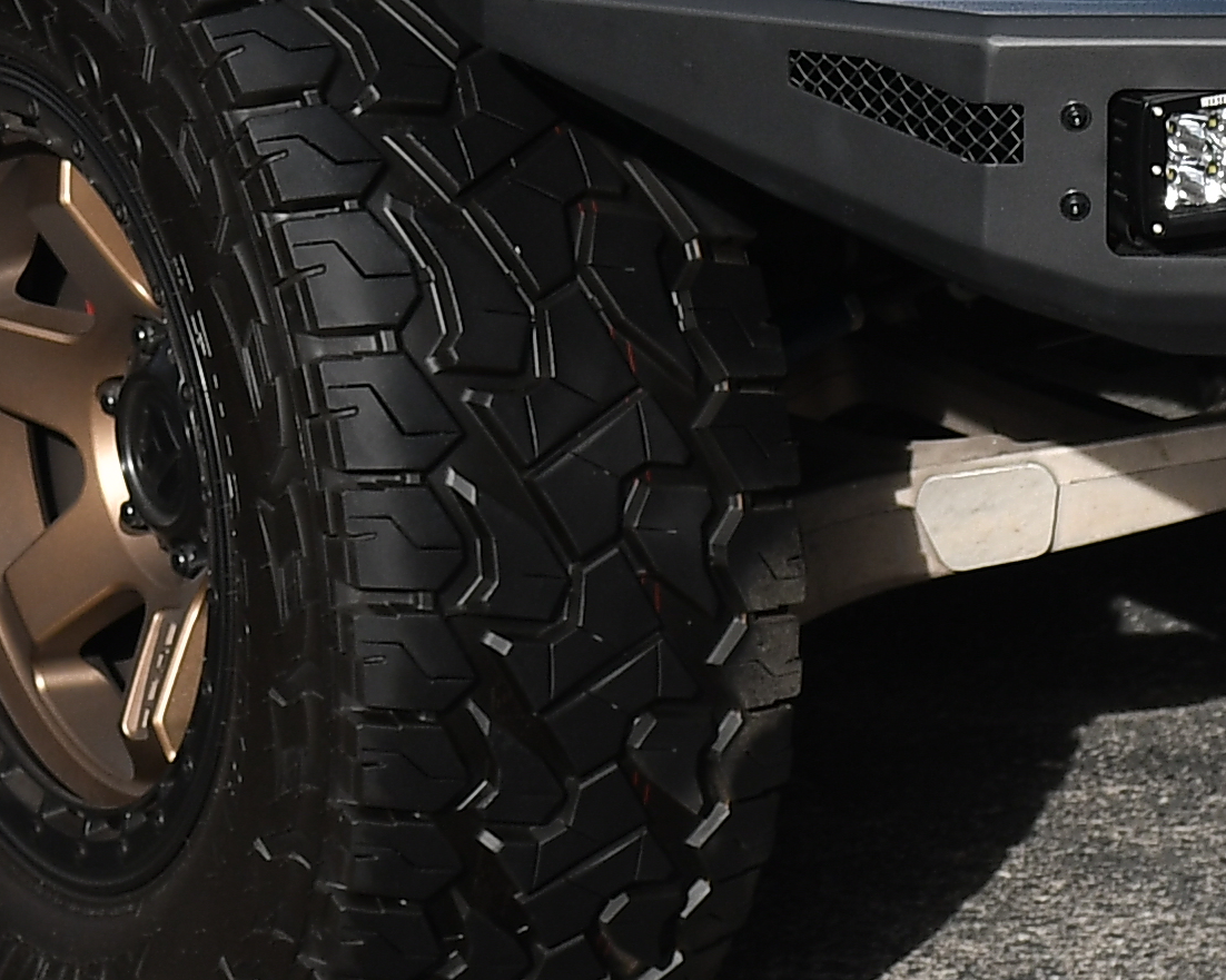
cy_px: -521
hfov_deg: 10.4
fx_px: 6711
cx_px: 1047
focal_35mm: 185
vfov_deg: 8.2
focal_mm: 26
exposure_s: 1/500
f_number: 5
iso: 100
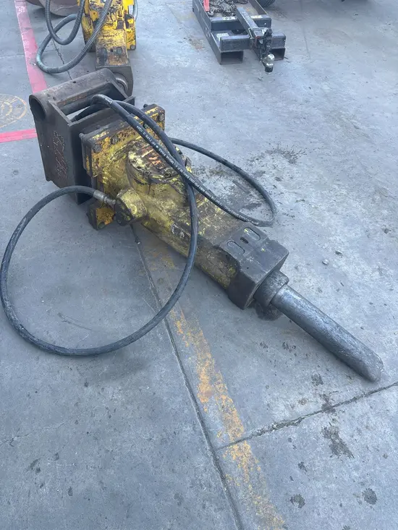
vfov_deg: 67.3
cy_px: 265
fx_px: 398
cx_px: 199
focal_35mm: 26
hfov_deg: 53.1
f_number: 1.6
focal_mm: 5.96
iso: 40
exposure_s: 1/121
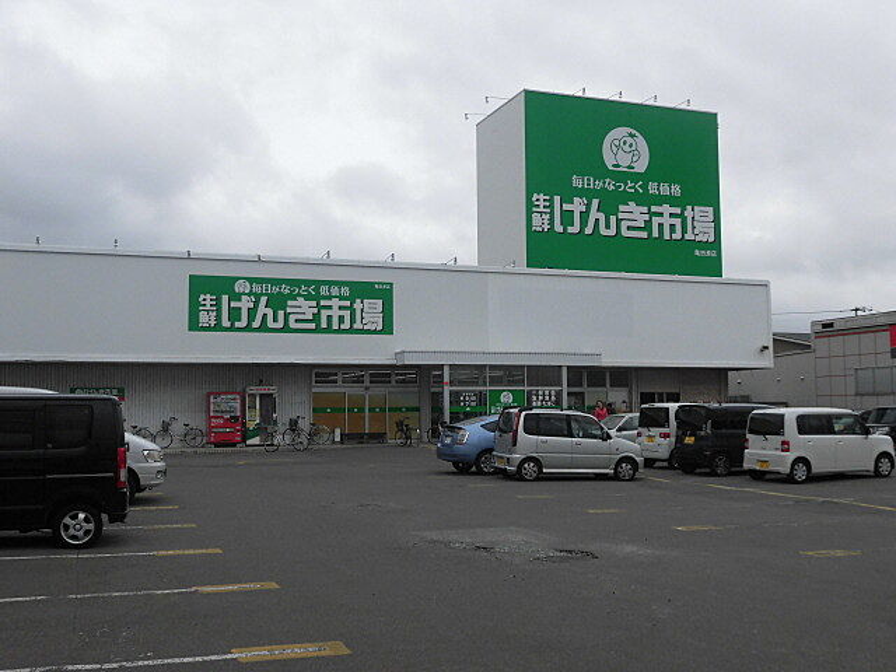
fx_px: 984
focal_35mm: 38
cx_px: 448
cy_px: 336
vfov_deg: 37.7
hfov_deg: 49.0
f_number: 9.3
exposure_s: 1/250
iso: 100
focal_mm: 6.77
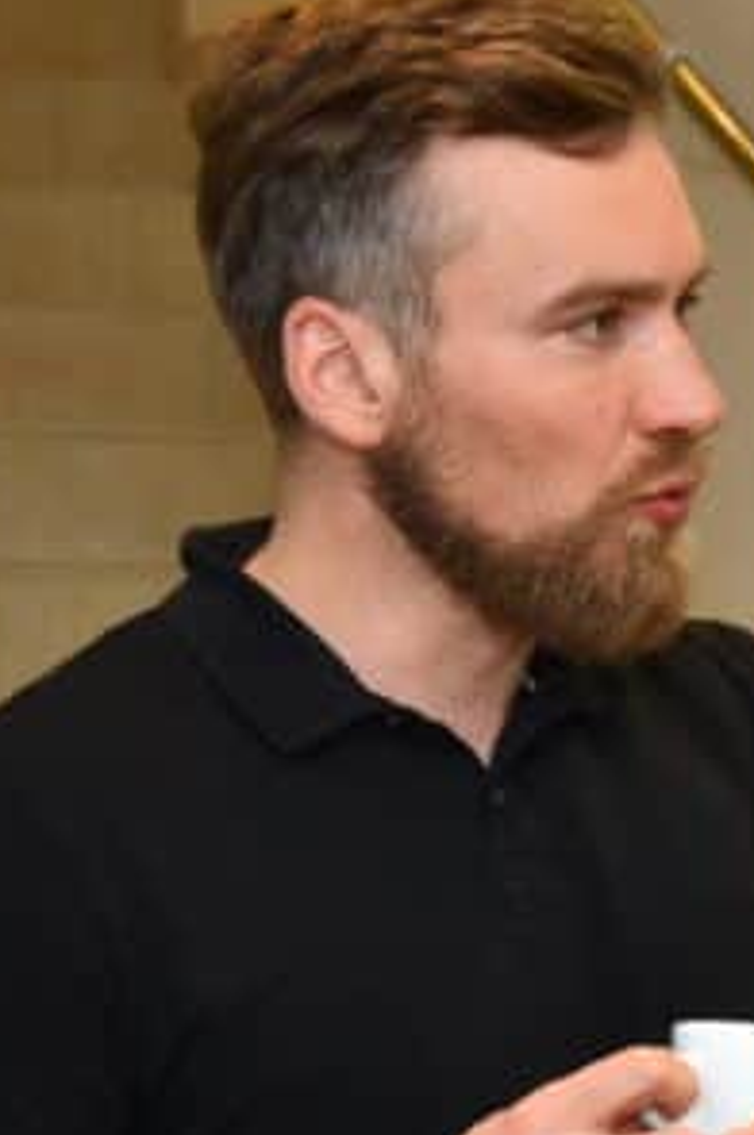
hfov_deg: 9.4
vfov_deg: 14.7
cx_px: 1366
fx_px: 4377
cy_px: 933
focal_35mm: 139
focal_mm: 40
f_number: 7.1
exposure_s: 1/60
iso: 1600
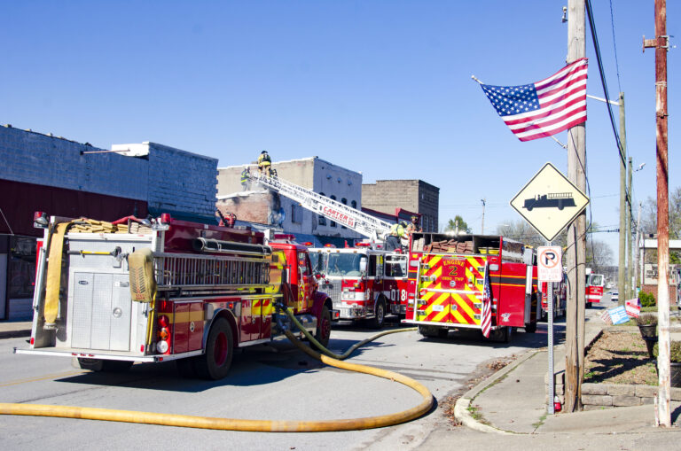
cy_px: 226
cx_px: 340
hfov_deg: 42.4
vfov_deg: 28.8
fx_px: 878
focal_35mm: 46
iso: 100
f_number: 9
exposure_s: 1/320
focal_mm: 31
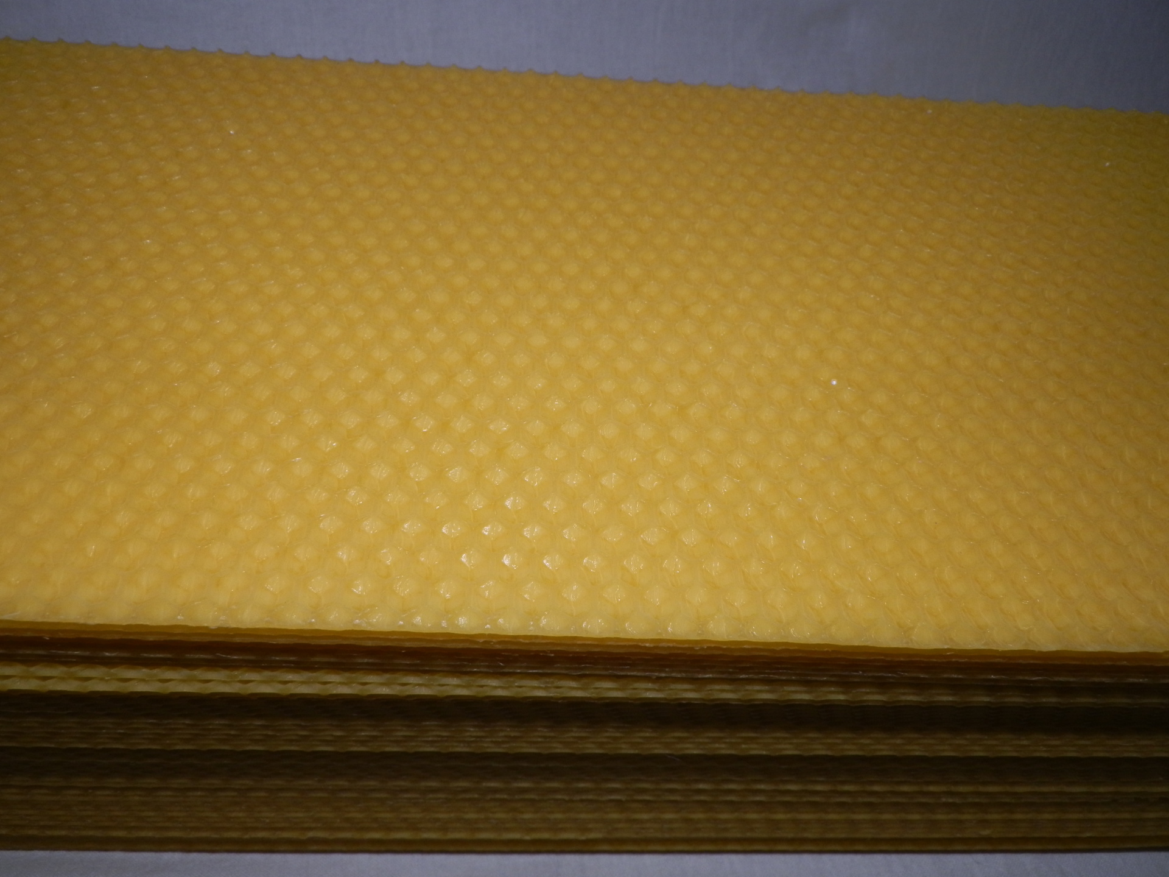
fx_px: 946
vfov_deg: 49.7
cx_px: 584
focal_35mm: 28
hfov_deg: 63.4
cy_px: 438
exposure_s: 1/30
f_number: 7.3
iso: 100
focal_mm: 5
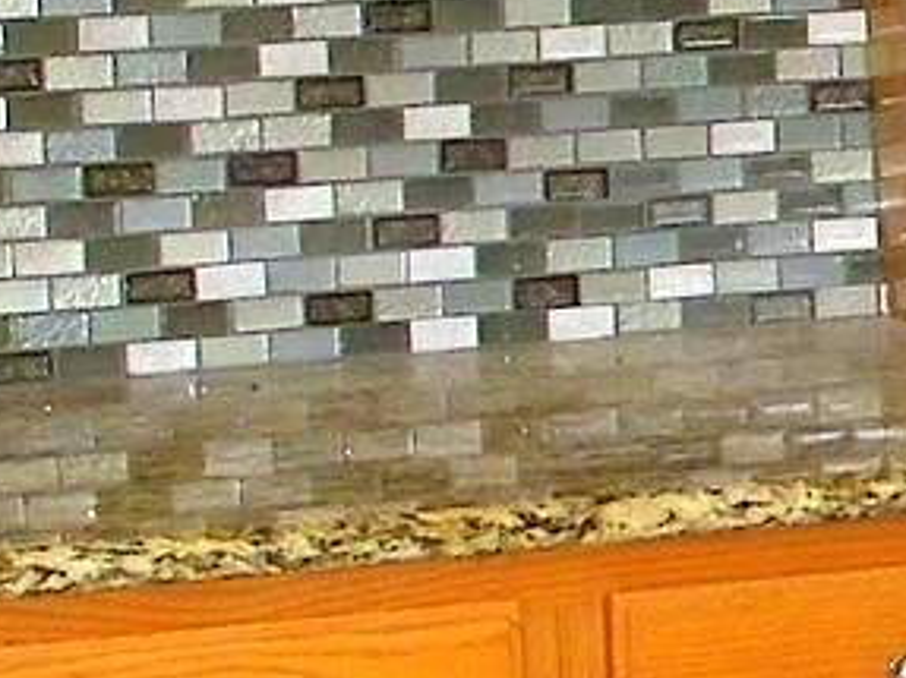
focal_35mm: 200
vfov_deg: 7.4
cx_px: 1667
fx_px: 5232
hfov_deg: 9.4
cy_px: 328
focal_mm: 5
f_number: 3.5
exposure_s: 1/40
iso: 80
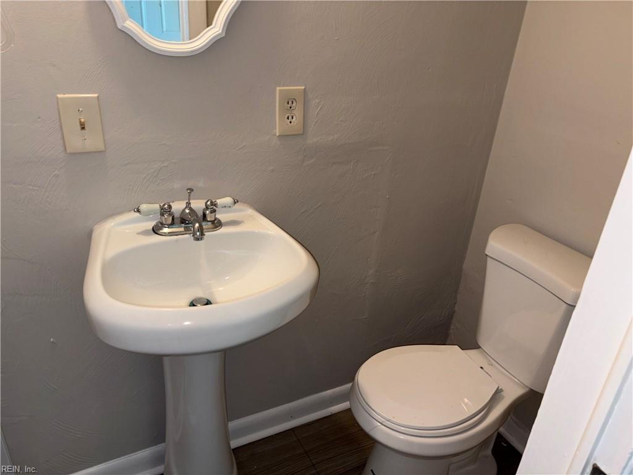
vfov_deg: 53.1
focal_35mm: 26
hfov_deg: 67.3
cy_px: 238
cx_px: 316
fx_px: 475
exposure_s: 1/27
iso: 40
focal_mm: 5.96
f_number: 1.6
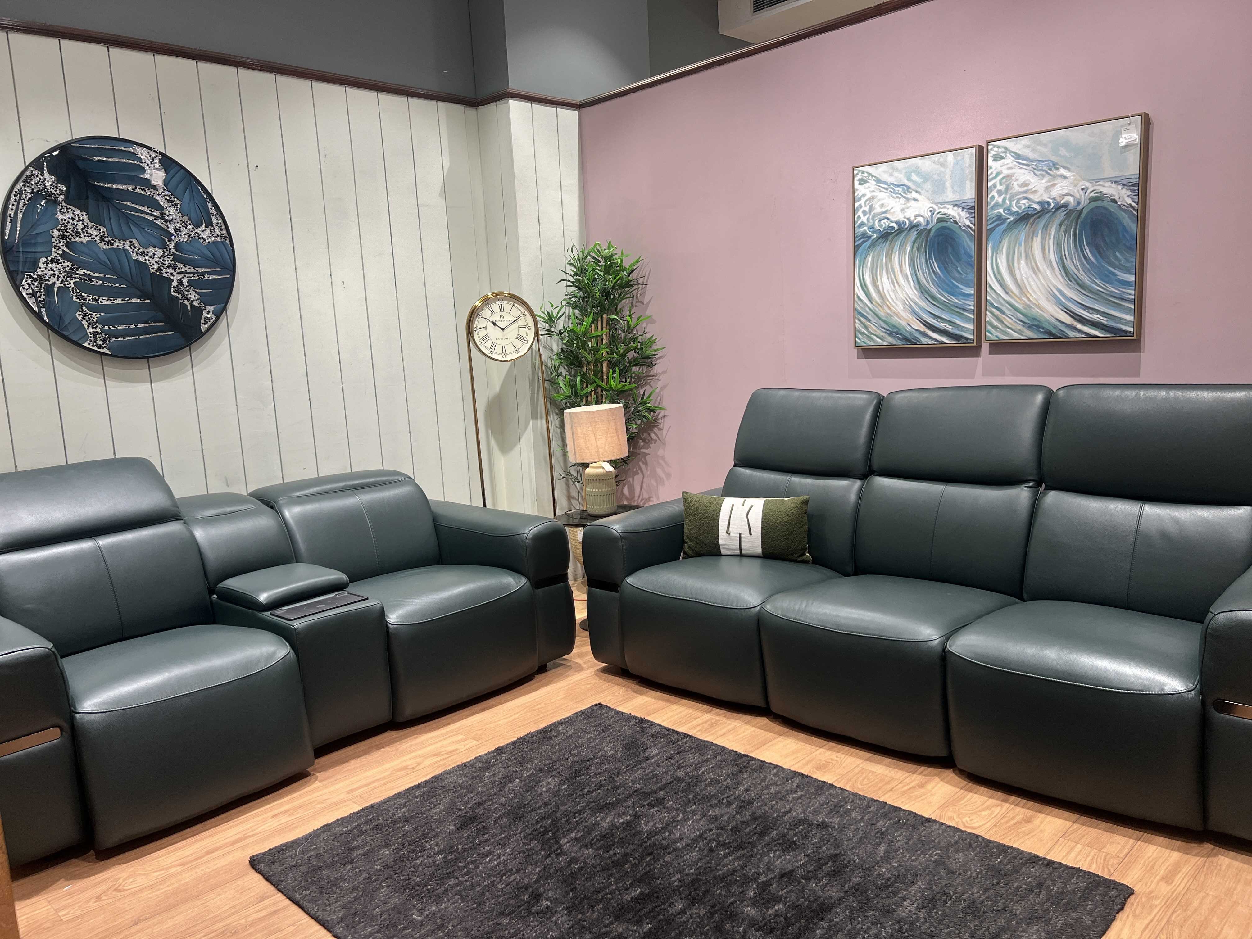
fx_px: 940
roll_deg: +3.6
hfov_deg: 67.3
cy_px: 470
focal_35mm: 26
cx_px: 626
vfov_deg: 53.1
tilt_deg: -8.4
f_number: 1.5
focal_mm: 5.7
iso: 64
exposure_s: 1/100
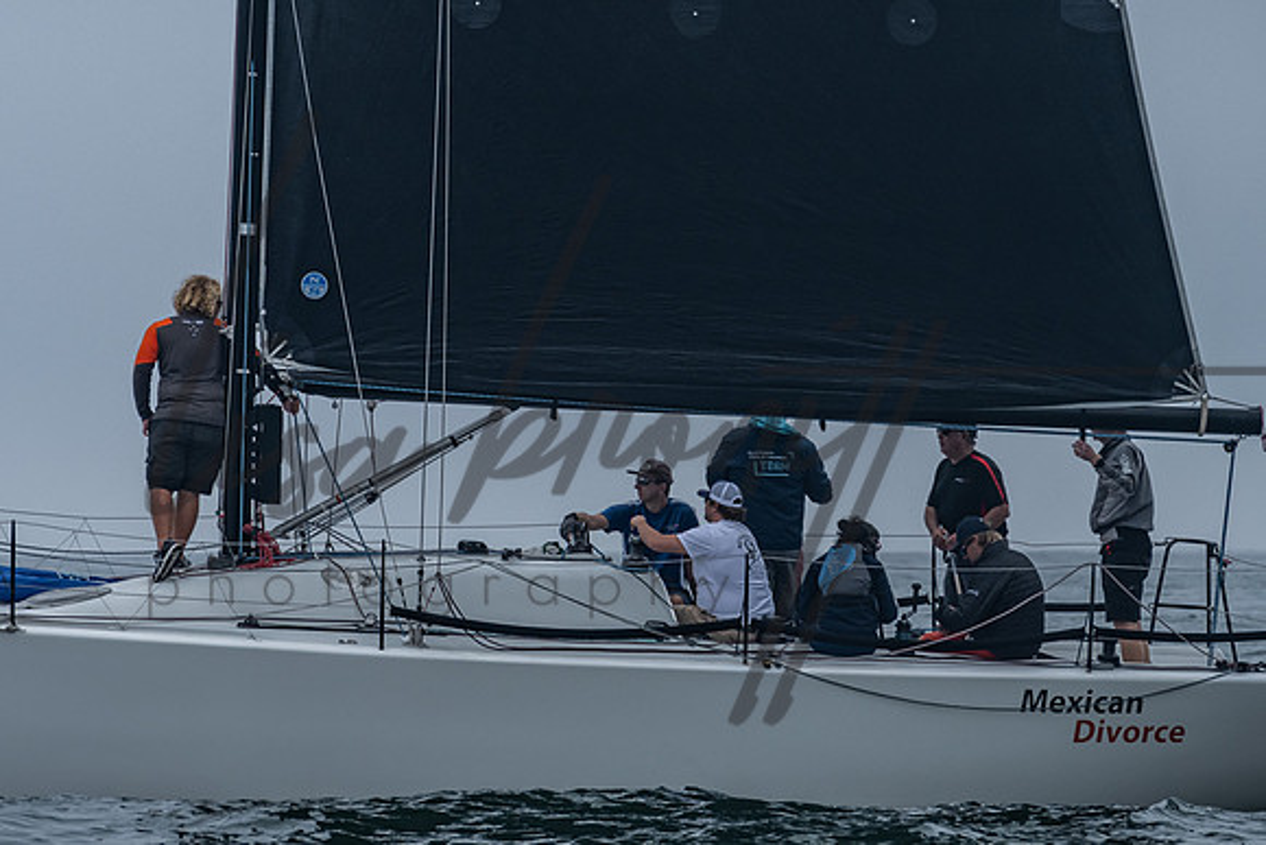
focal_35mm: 367
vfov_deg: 3.7
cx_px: 550
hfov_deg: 5.6
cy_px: 304
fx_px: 12909
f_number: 6.3
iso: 320
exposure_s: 1/1600
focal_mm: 200
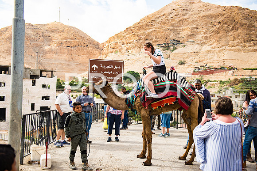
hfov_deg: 50.7
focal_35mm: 38
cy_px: 86
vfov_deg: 35.1
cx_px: 128
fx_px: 271
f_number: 2.8
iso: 200
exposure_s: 1/2000
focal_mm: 38
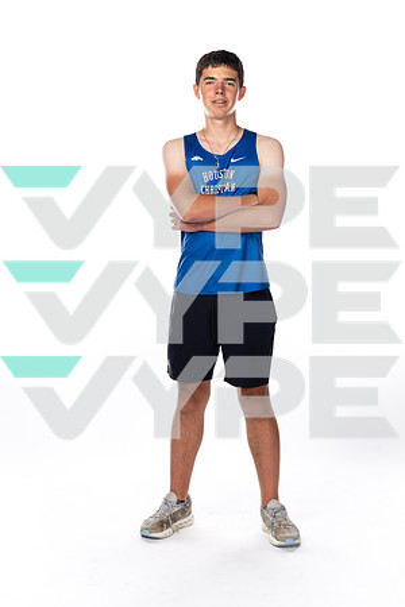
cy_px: 304
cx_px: 202
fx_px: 928
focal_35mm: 55
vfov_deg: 36.2
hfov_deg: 24.6
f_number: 8
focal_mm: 55
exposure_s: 1/250
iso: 640
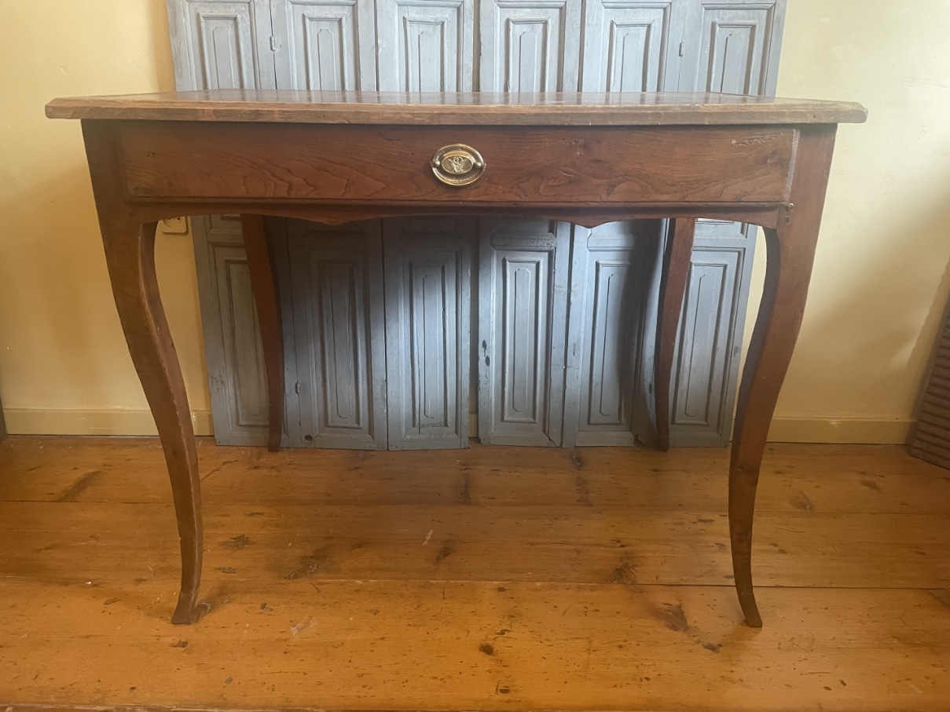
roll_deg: -0.2
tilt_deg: -19.9
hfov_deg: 67.3
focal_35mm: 26
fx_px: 714
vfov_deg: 53.1
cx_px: 475
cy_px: 356
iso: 400
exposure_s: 1/33
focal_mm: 4.2
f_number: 1.6
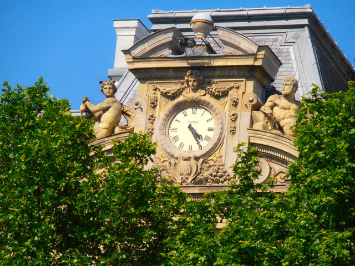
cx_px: 178
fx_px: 2461
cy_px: 133
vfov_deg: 6.2
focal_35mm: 240
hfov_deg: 8.2
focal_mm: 42.54
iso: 80
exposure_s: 1/500
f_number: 5.7
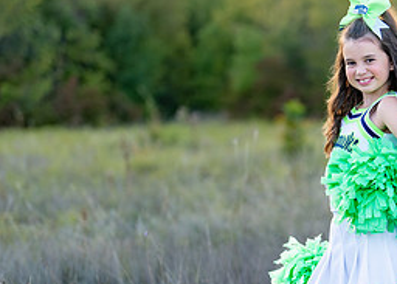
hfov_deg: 14.4
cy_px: 229
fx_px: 1534
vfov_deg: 10.5
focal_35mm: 136
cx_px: 436
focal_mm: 50
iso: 100
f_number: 1.2
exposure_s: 1/640
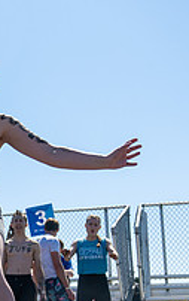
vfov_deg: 23.2
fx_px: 730
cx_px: -62
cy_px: 194
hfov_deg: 14.1
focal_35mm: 89
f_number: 4
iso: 100
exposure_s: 1/1250
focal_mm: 26.5
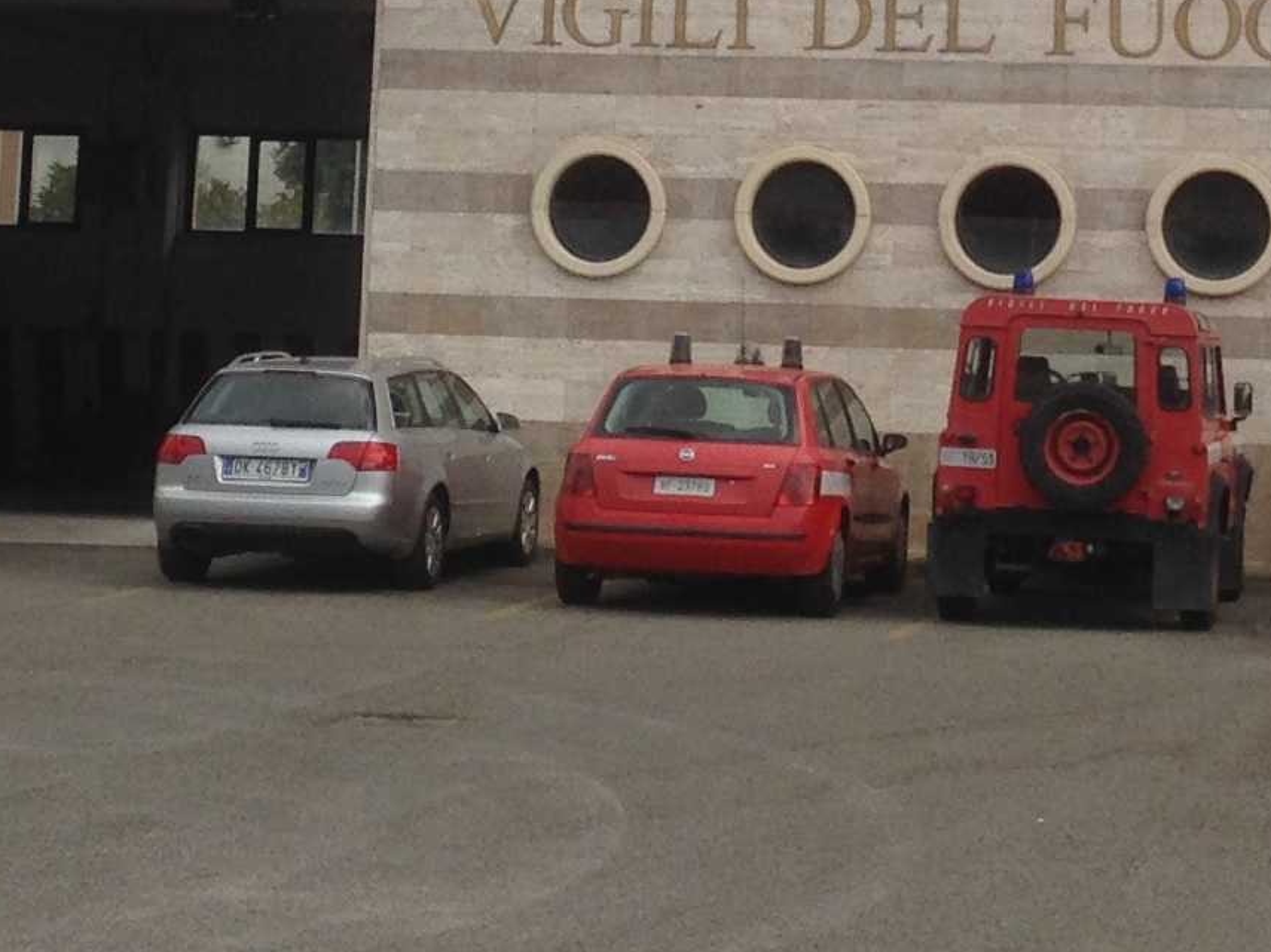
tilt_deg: +7.2
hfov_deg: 15.6
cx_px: 937
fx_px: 4626
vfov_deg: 11.6
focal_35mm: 126
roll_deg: -1.8
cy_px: -92
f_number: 2.4
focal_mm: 4.12
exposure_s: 1/1391
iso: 50
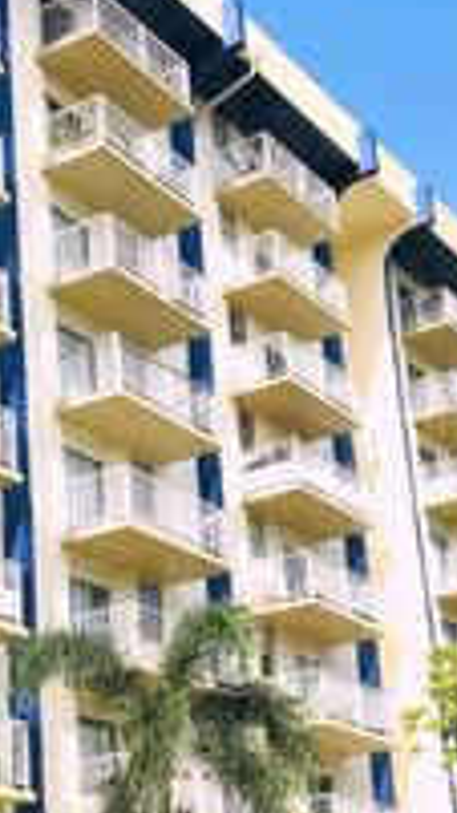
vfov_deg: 27.8
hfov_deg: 15.8
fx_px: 1638
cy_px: 508
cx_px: 133
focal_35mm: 76
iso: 20
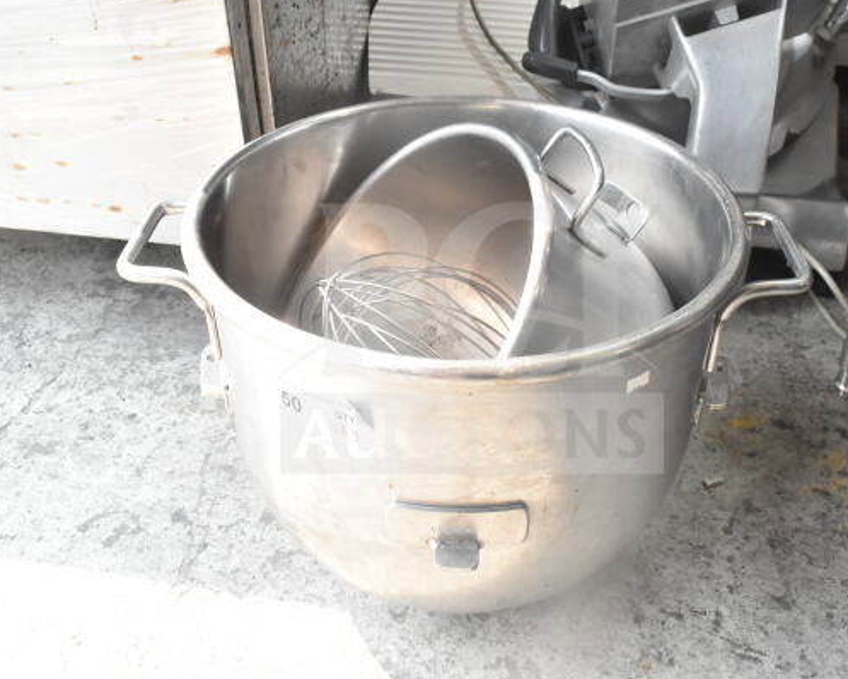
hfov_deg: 47.8
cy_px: 339
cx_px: 471
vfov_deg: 39.2
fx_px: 954
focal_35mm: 38
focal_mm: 22
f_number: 8
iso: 1600
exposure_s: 1/250
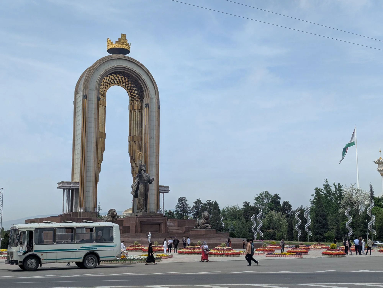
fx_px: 532
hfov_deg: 39.6
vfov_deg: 30.3
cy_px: 144
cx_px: 192
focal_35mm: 48
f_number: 1.85
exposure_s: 1/5000
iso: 67
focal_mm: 6.81
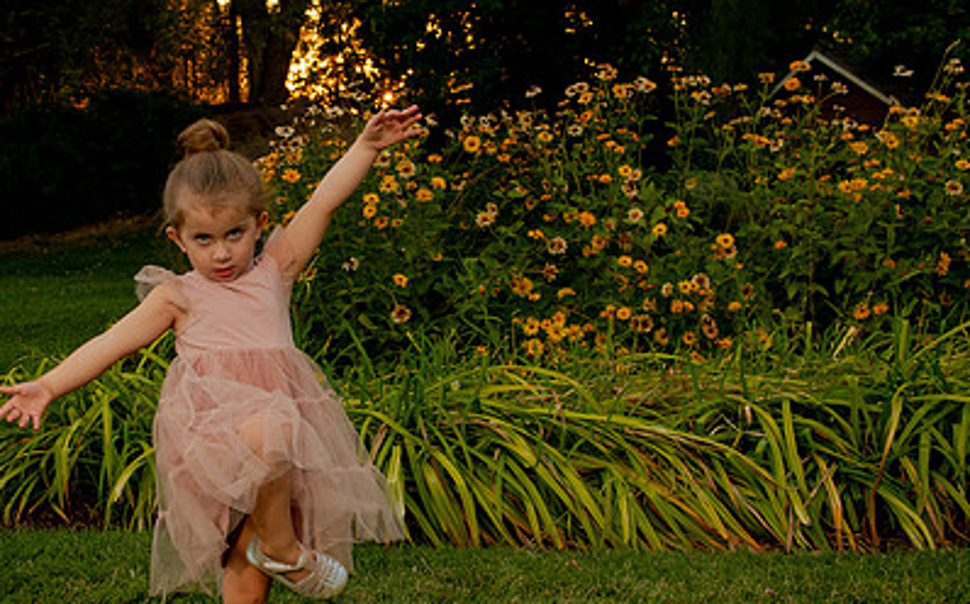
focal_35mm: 67
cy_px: 343
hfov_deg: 30.0
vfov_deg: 19.4
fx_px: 1770
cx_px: 208
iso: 640
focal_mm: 35
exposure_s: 1/100
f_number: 7.1
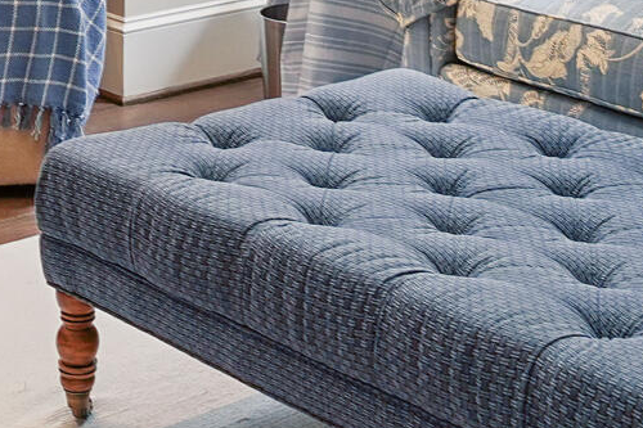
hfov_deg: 21.2
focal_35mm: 96
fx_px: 1714
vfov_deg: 13.5
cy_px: -204
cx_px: 266
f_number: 8
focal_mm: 16
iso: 400
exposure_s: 1/5
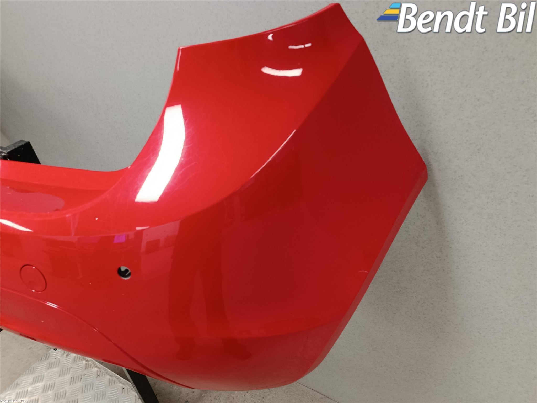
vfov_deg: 56.8
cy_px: 202
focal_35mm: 24
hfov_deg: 71.6
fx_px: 372
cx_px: 268
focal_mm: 5.24
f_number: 1.7
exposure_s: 1/25
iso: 1095
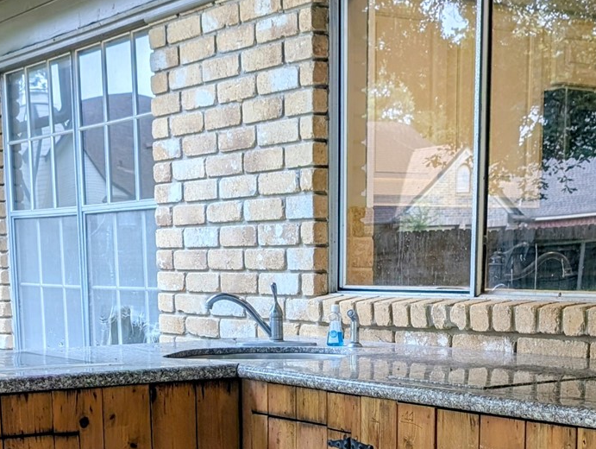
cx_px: 266
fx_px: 1224
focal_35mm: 71
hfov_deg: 27.4
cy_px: 521
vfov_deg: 19.7
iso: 18
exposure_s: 1/402
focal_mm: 6.9
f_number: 1.68
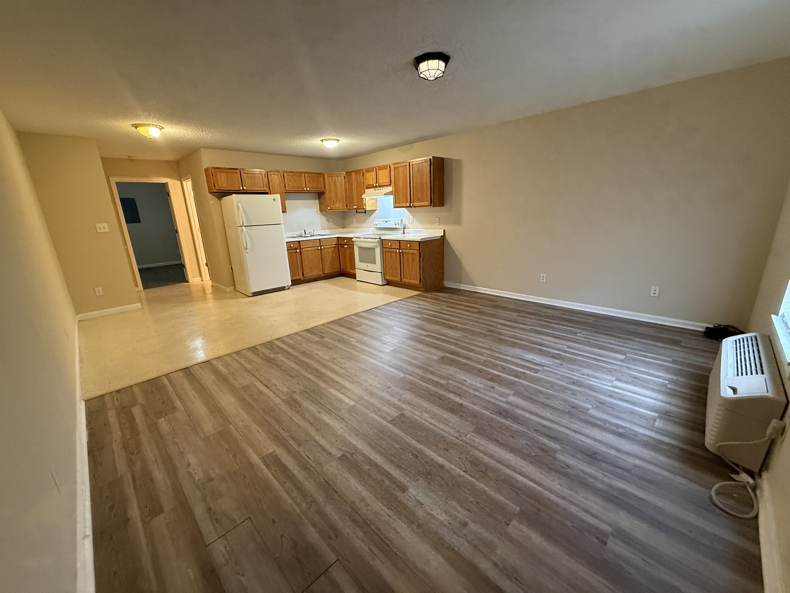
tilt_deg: -16.2
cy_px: 296
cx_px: 395
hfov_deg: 102.1
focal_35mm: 14
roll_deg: +2.0
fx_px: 320
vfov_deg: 85.7
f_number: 2.2
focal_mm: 2.22
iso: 400
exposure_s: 1/60
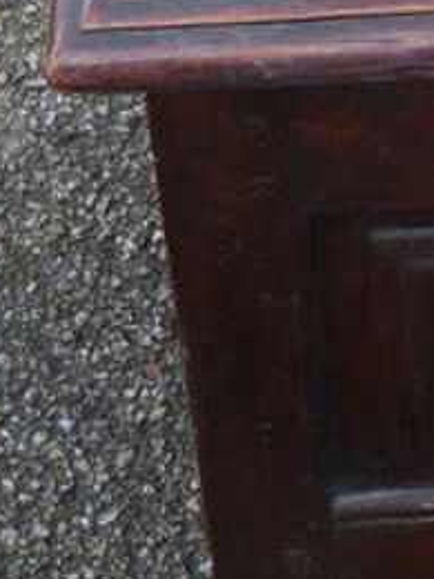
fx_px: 2574
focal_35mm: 154
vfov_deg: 11.3
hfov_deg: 9.4
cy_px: -667
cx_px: 583
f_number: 3.5
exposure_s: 1/100
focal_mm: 5.2
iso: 100
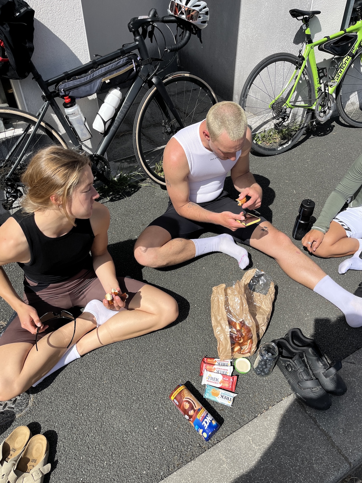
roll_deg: -0.5
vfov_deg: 67.3
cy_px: 242
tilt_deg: -40.8
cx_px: 181
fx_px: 363
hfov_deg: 53.1
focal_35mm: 26
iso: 50
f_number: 1.6
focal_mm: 5.1
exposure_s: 1/3049
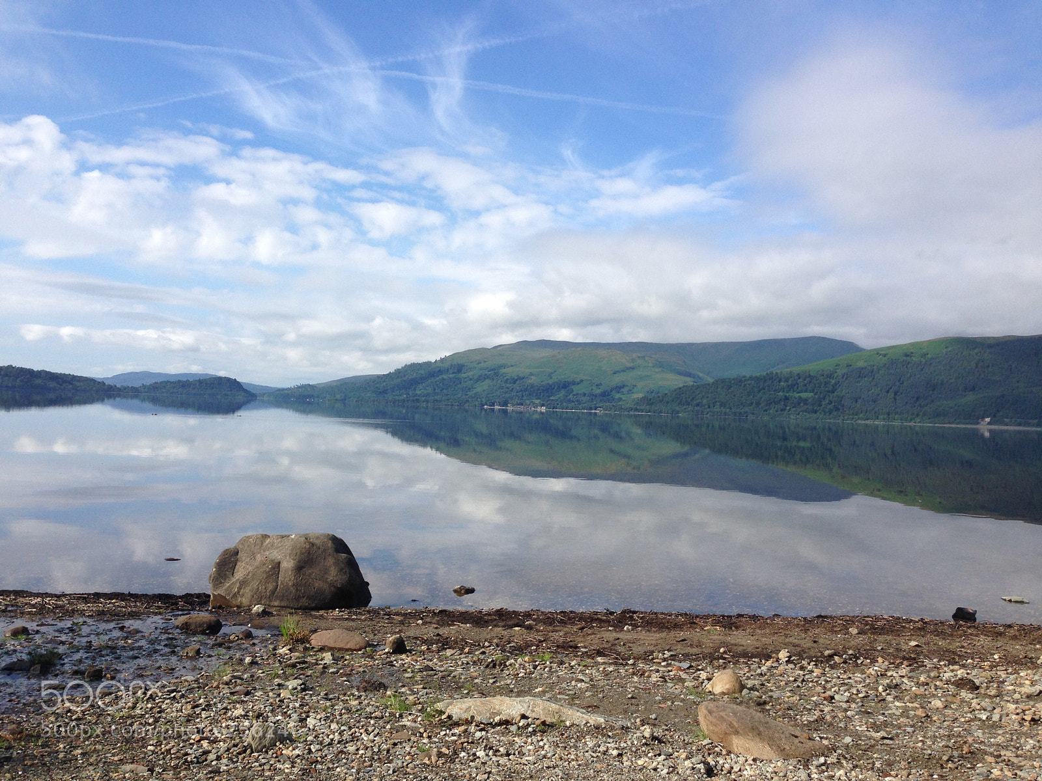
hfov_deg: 55.4
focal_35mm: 33
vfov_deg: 42.9
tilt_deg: +0.6
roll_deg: -2.8
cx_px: 521
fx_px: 993
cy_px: 390
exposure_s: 1/1642
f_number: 2.4
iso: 50
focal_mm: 4.12
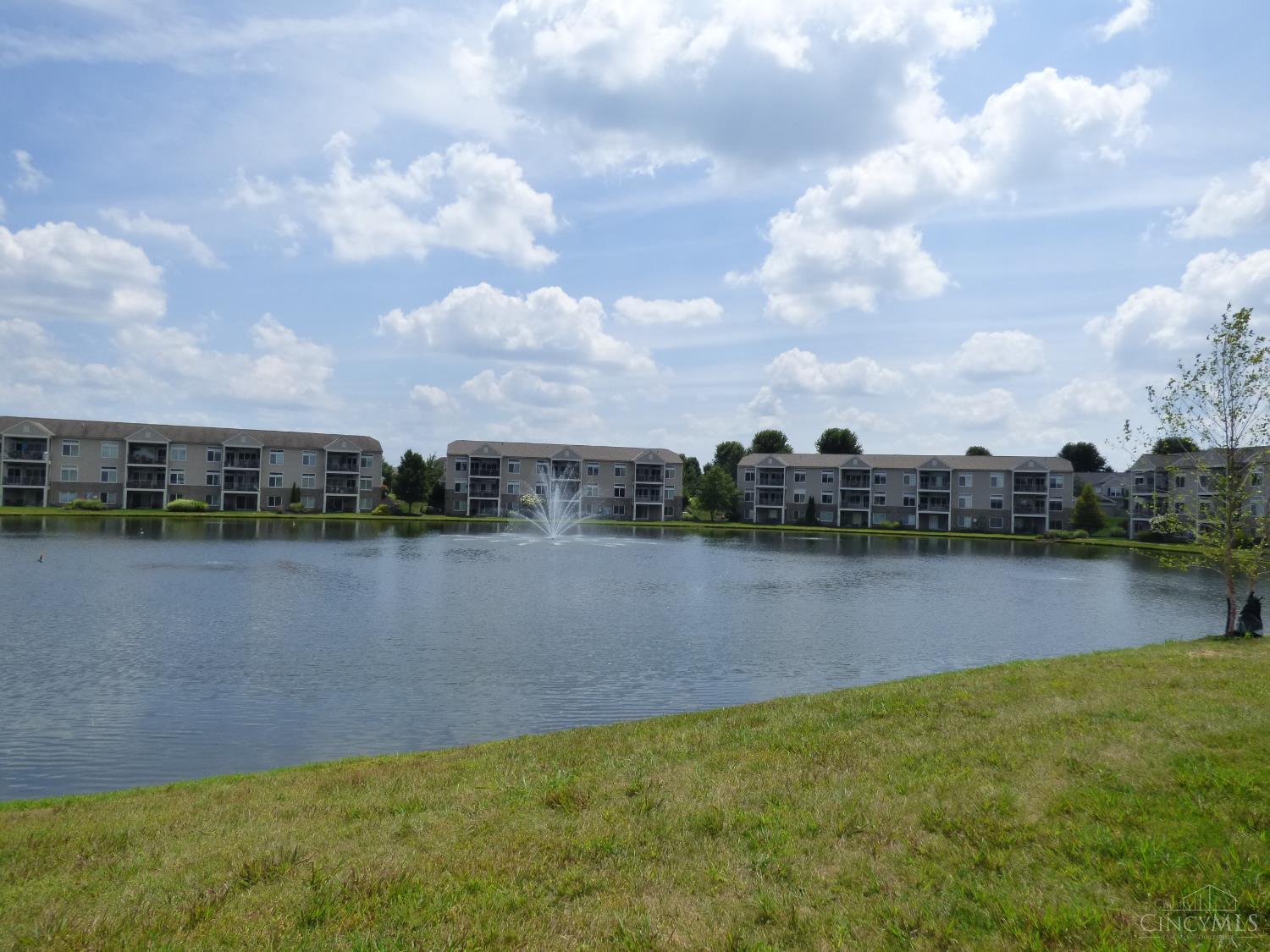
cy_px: 476
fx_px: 807
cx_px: 635
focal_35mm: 22
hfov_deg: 76.4
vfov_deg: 61.1
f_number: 4
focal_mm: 3.88
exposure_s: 1/2000
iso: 160
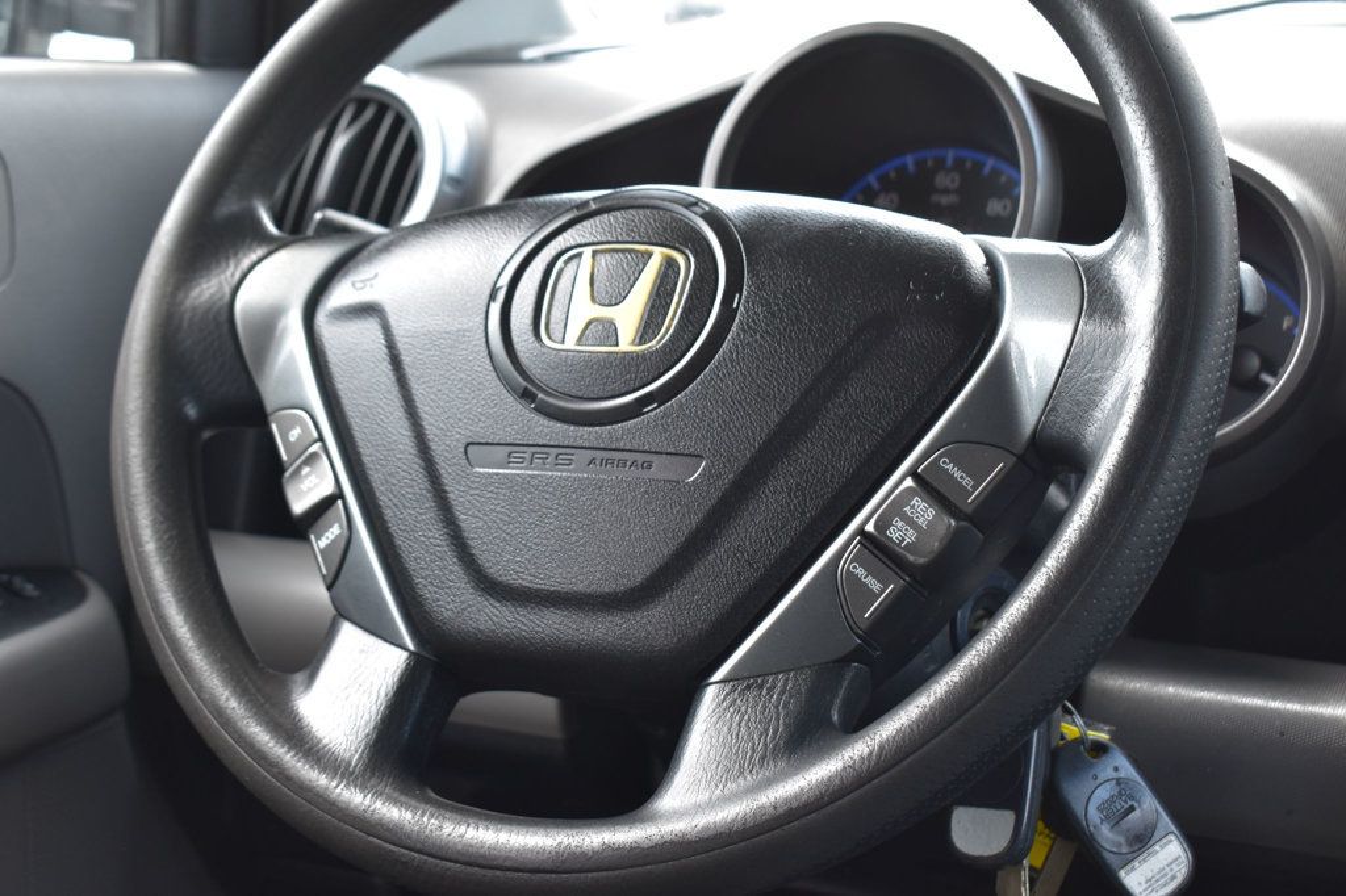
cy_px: 448
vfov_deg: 23.8
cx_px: 673
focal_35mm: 57
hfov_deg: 35.1
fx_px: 2130
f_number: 8
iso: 400
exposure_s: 1/60
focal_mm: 38
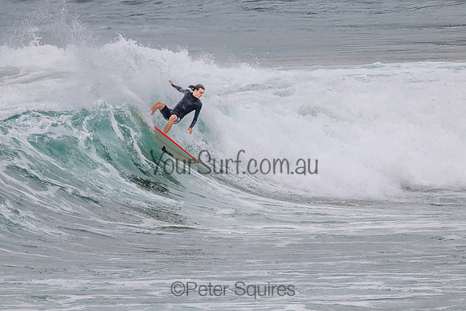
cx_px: 207
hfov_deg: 1.9
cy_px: 129
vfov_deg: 1.3
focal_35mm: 1100
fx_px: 14246
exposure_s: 1/2000
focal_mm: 800
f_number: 11
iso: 720
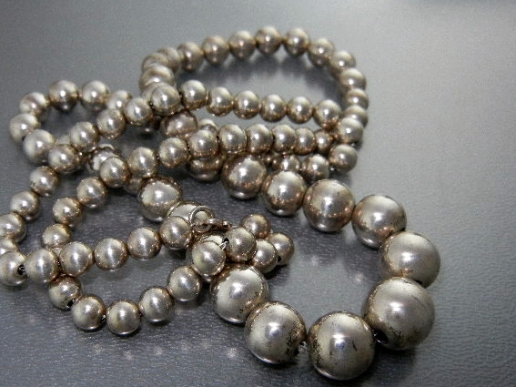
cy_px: 209
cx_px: 234
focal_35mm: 44
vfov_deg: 32.8
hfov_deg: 42.9
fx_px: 656
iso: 563
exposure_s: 1/30
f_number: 7.4
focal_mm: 7.1
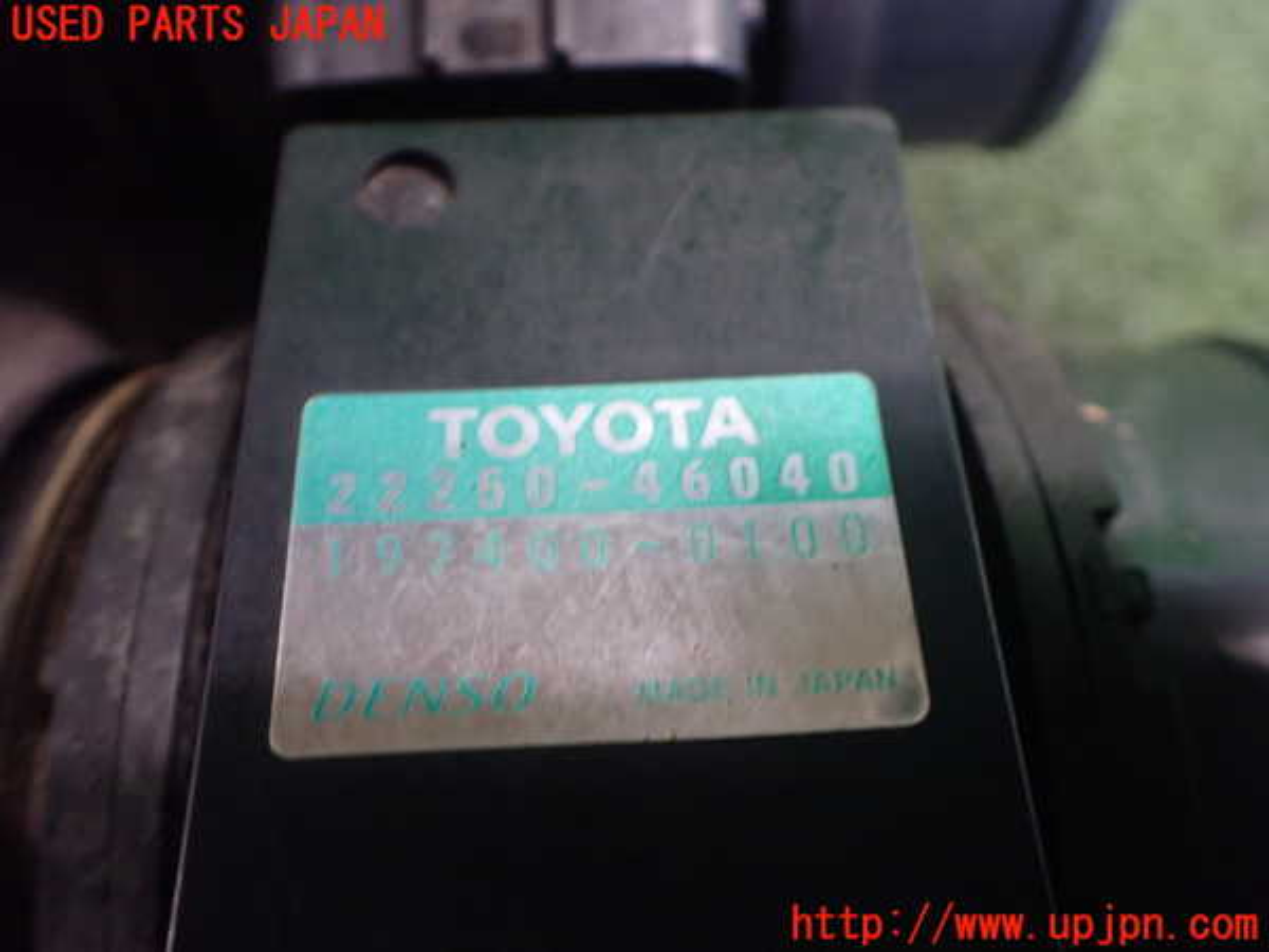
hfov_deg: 60.0
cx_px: 634
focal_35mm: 30
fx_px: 1100
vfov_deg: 46.8
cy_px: 476
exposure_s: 1/30
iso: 800
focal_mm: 5.4
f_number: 2.3
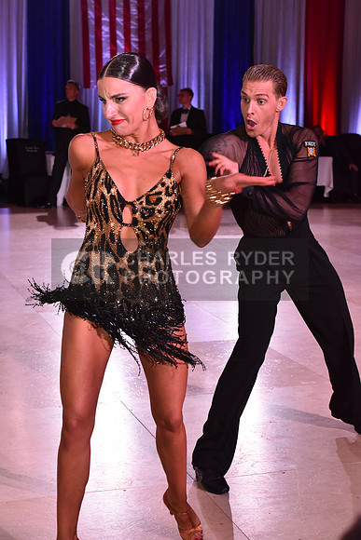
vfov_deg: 28.8
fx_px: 1052
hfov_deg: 19.5
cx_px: 180
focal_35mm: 70
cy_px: 270
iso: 2500
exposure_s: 1/400
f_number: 6.3
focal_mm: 70
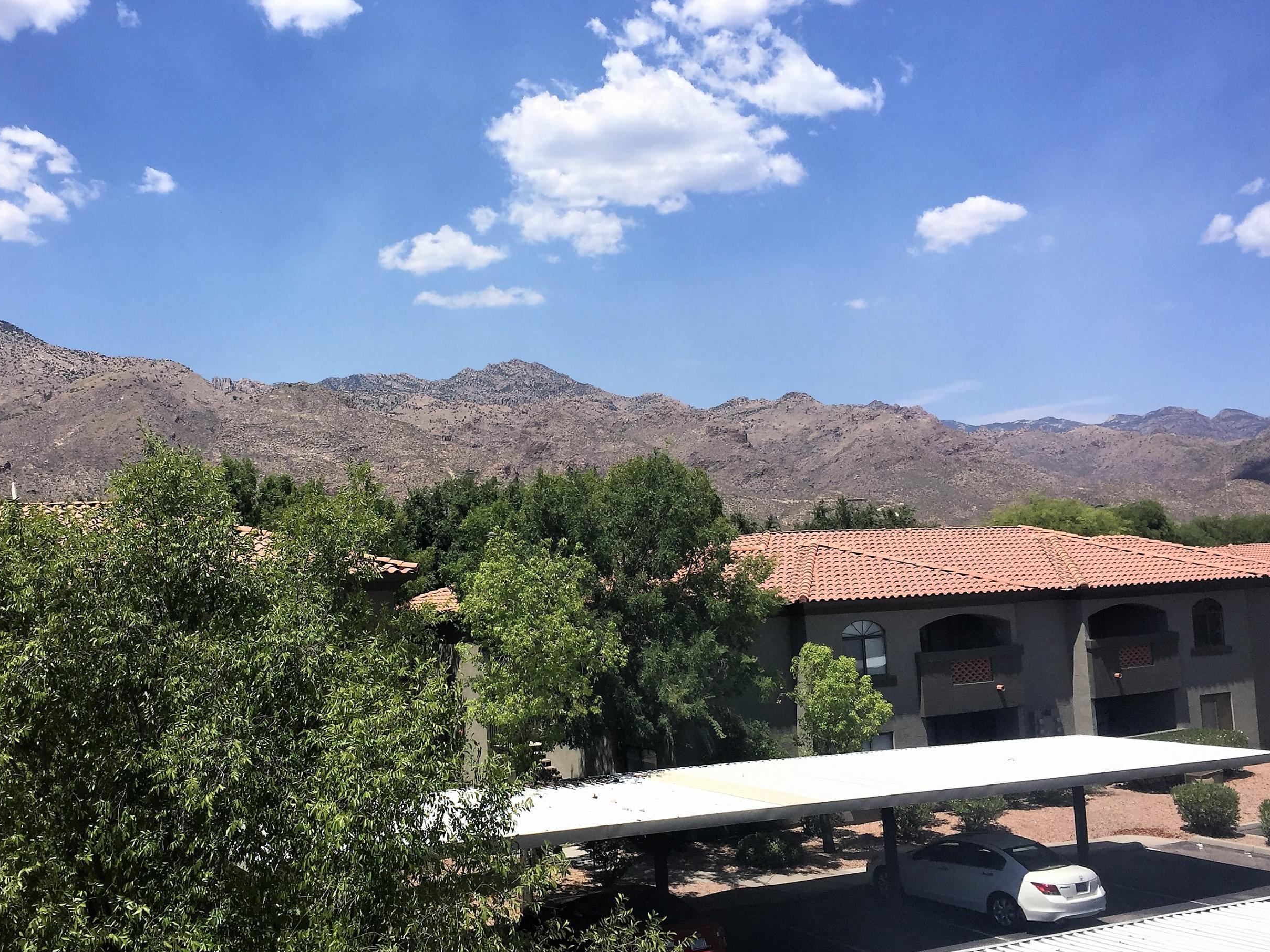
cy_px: 456
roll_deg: +2.6
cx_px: 506
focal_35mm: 36
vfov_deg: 39.7
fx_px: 1321
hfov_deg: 51.0
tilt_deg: +4.0
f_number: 2.2
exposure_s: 1/2475
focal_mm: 4.15
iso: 32
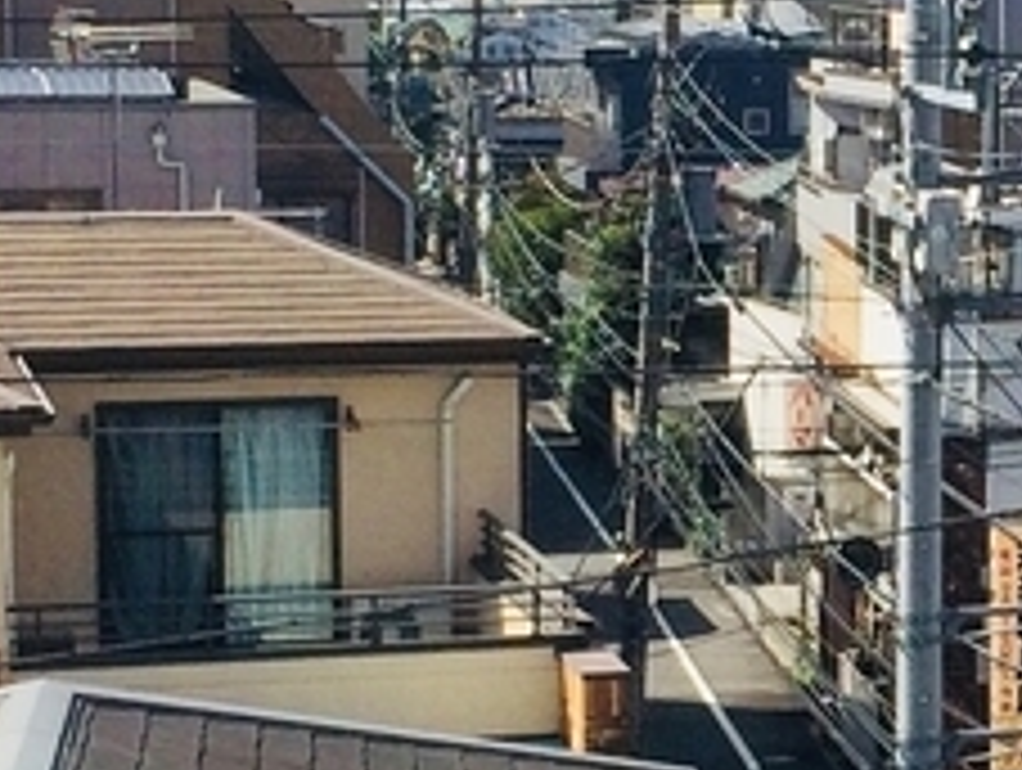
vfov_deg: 9.7
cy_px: 410
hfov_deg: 12.6
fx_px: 4524
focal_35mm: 153
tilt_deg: -6.2
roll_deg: -0.9
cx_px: 1256
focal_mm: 4.15
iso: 32
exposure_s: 1/2933
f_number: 2.2
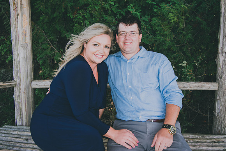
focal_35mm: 30
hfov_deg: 61.9
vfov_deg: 43.6
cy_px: 76
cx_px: 113
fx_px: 188
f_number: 5.6
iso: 320
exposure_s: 1/125
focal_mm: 20
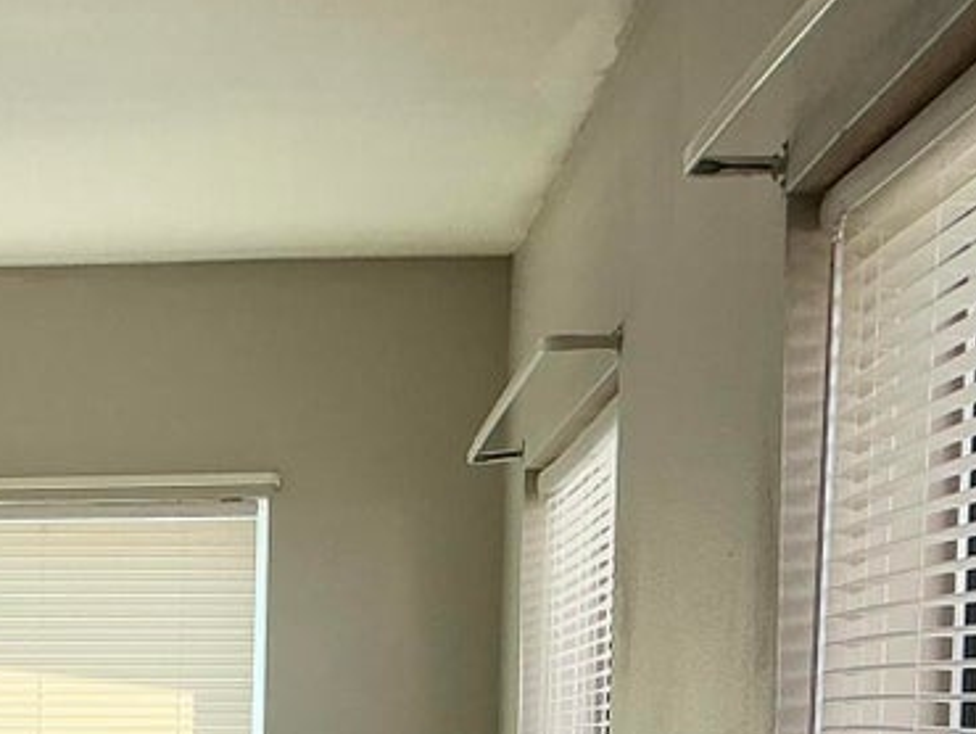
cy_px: 1006
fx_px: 3019
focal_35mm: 107
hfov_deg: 17.8
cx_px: -75
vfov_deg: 13.3
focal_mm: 3
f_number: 1.8
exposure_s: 1/221
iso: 25
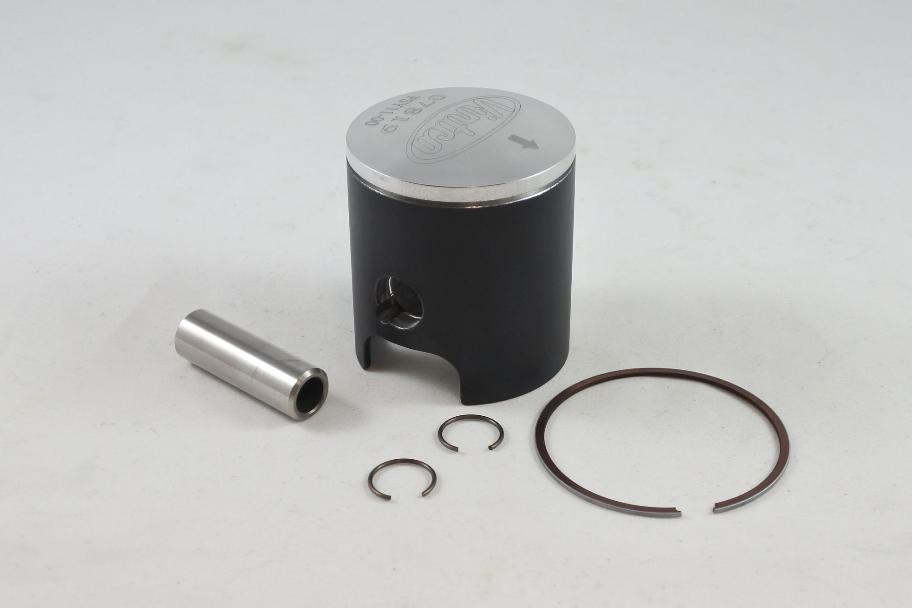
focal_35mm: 40
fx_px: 1013
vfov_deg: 33.4
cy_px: 304
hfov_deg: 48.5
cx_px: 456
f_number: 4.2
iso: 400
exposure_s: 1/160
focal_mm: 15
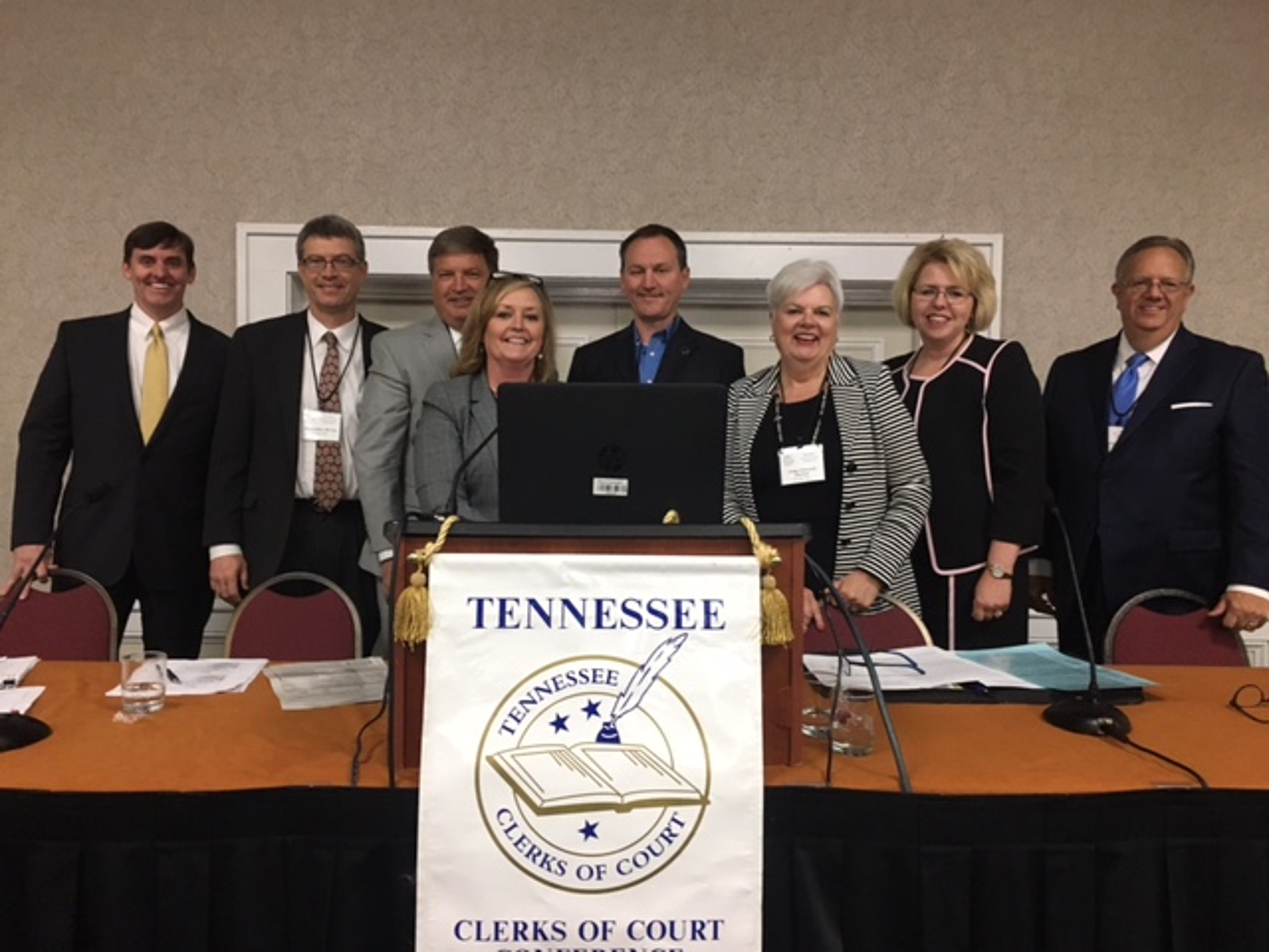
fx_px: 1063
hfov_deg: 61.7
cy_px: 476
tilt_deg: -0.2
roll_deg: -0.8
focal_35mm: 29
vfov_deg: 48.2
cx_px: 634
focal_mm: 4.15
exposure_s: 1/24
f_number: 2.2
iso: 200
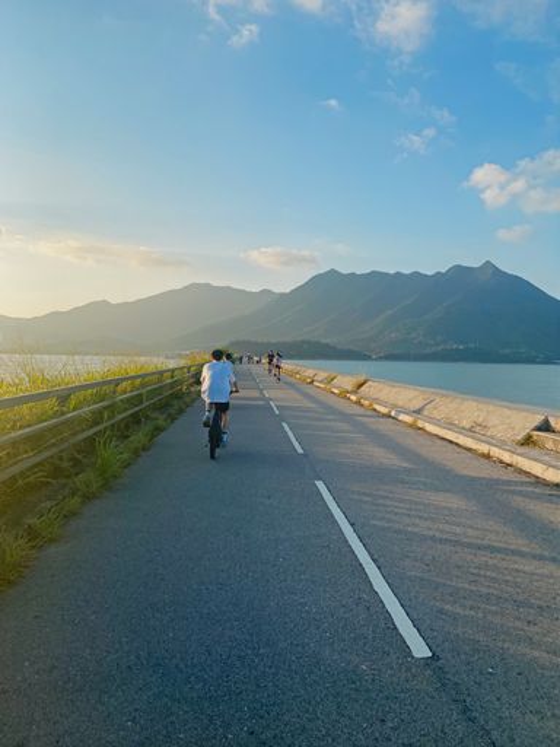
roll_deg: +0.8
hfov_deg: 53.1
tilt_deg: +2.3
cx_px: 280
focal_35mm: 26
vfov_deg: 67.3
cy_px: 374
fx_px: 561
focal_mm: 4.25
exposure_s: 1/1996
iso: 32
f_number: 1.8
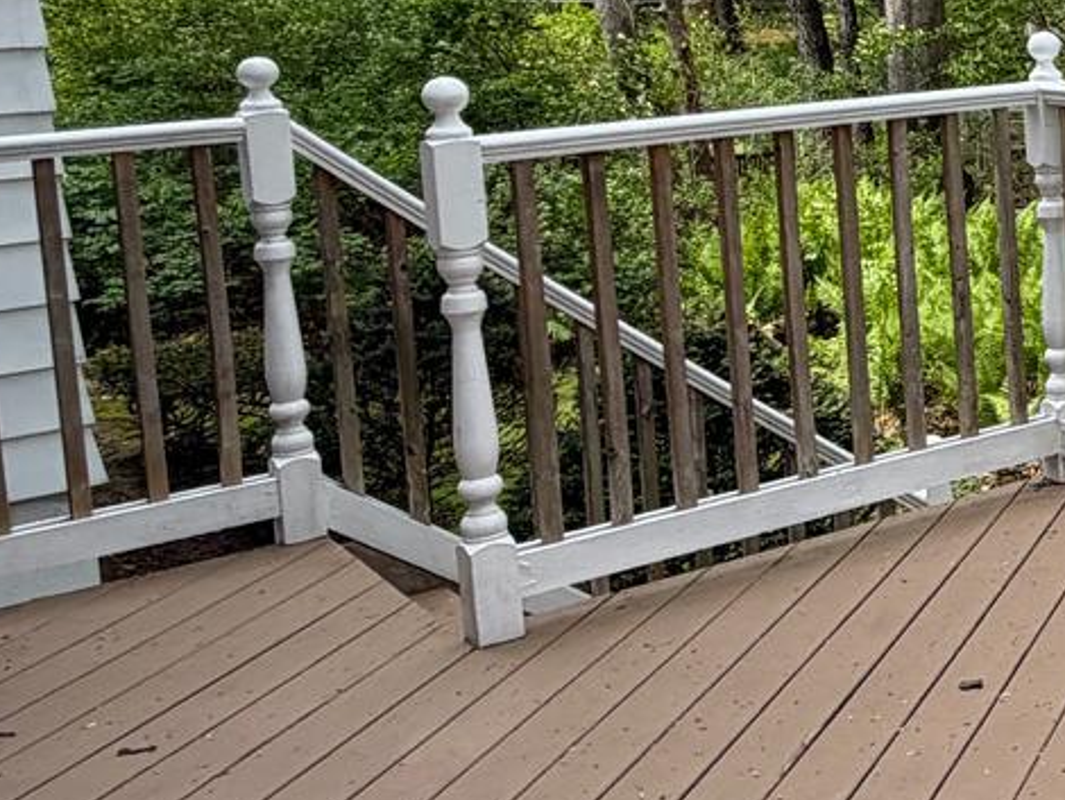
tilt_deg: -5.6
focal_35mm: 61
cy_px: 91
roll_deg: +1.8
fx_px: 1878
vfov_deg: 23.5
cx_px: 1668
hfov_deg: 23.8
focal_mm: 2.22
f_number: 2.2
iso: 40
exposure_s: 1/638
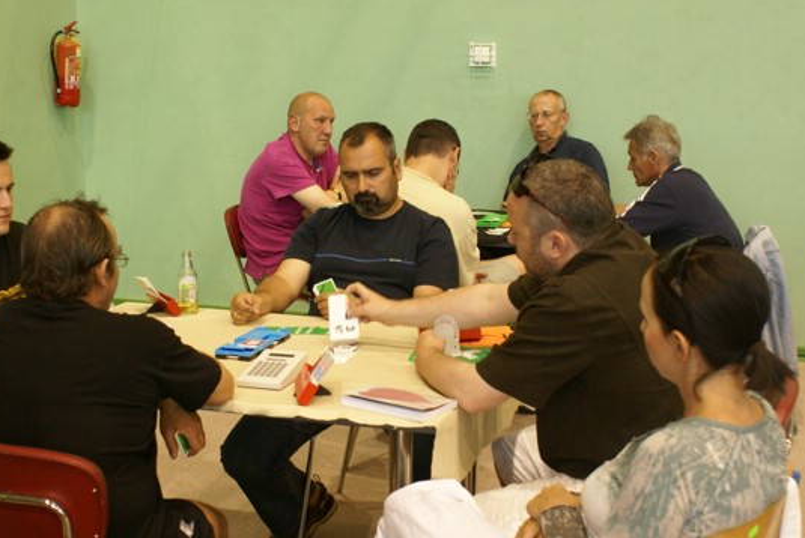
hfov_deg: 38.8
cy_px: 301
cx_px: 367
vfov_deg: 26.5
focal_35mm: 51
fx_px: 1142
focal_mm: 26
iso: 400
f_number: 5.6
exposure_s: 1/15
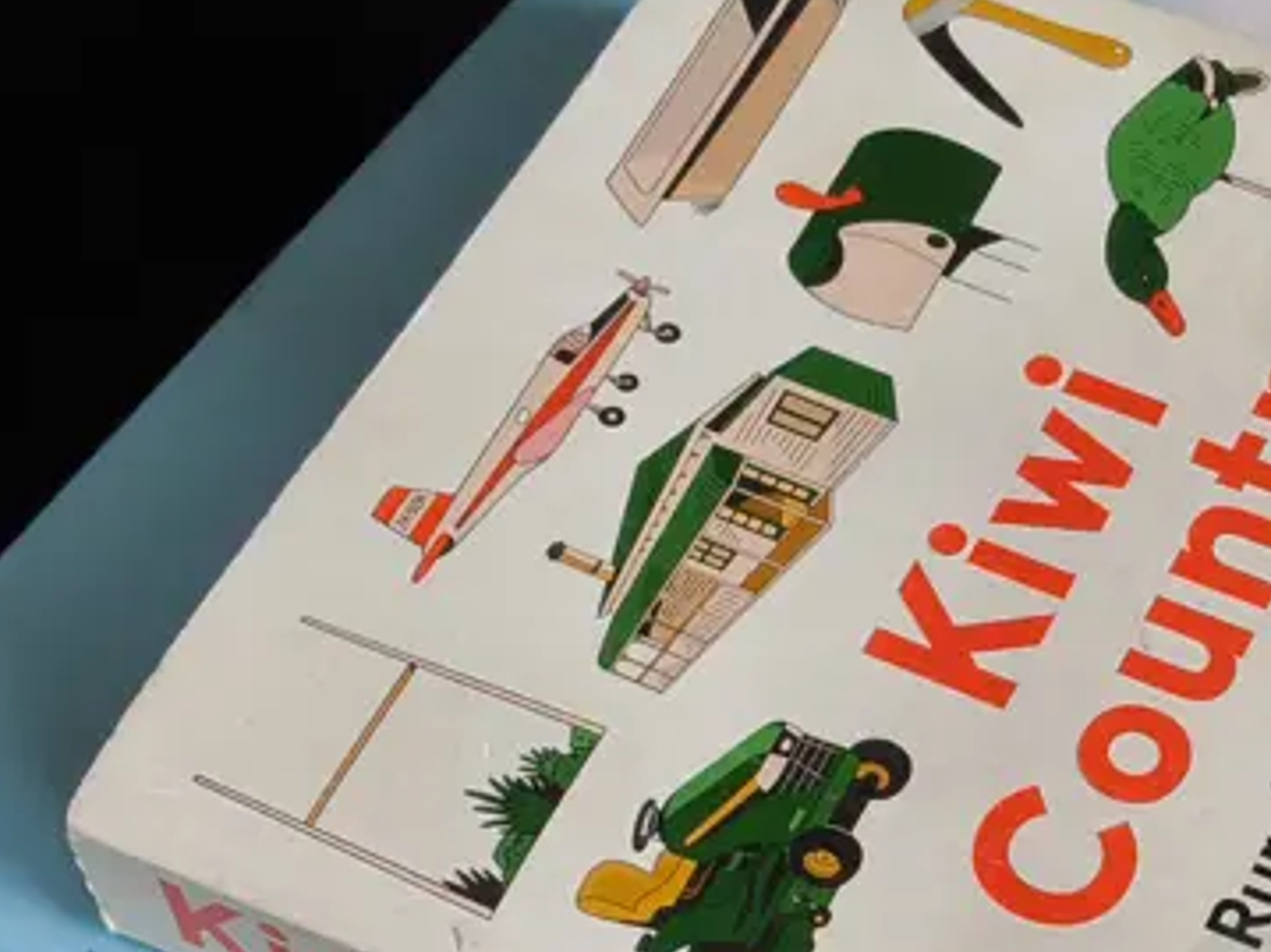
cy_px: 1055
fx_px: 2826
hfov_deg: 24.6
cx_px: 1158
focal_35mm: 77
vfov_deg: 18.4
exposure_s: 1/100
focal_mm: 2.87
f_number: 2
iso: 80
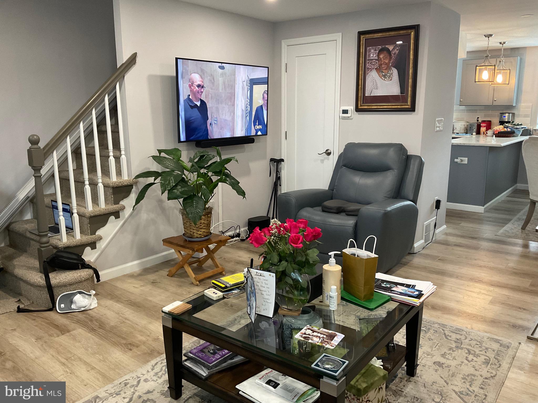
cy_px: 202
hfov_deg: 61.7
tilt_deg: -11.9
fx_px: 451
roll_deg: +0.2
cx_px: 269
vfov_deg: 48.2
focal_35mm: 29
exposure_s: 1/60
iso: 125
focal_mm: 3
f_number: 1.8
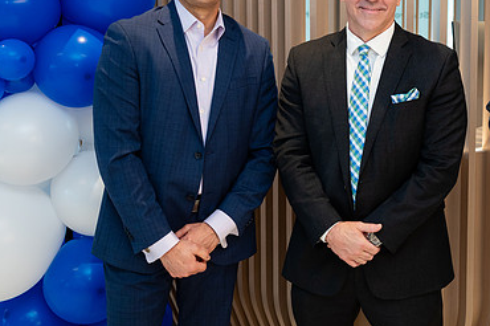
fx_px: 762
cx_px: 362
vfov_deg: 23.8
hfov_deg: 35.0
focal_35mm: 56
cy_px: 70
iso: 1000
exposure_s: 1/250
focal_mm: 33.5
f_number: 3.2
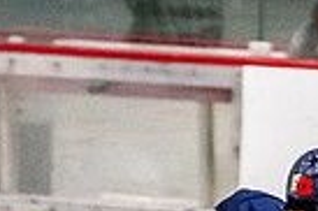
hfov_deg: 1.8
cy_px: 447
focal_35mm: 1173
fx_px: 10349
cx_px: 536
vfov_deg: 1.2
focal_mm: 105
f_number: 2.8
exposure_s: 1/640
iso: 3200
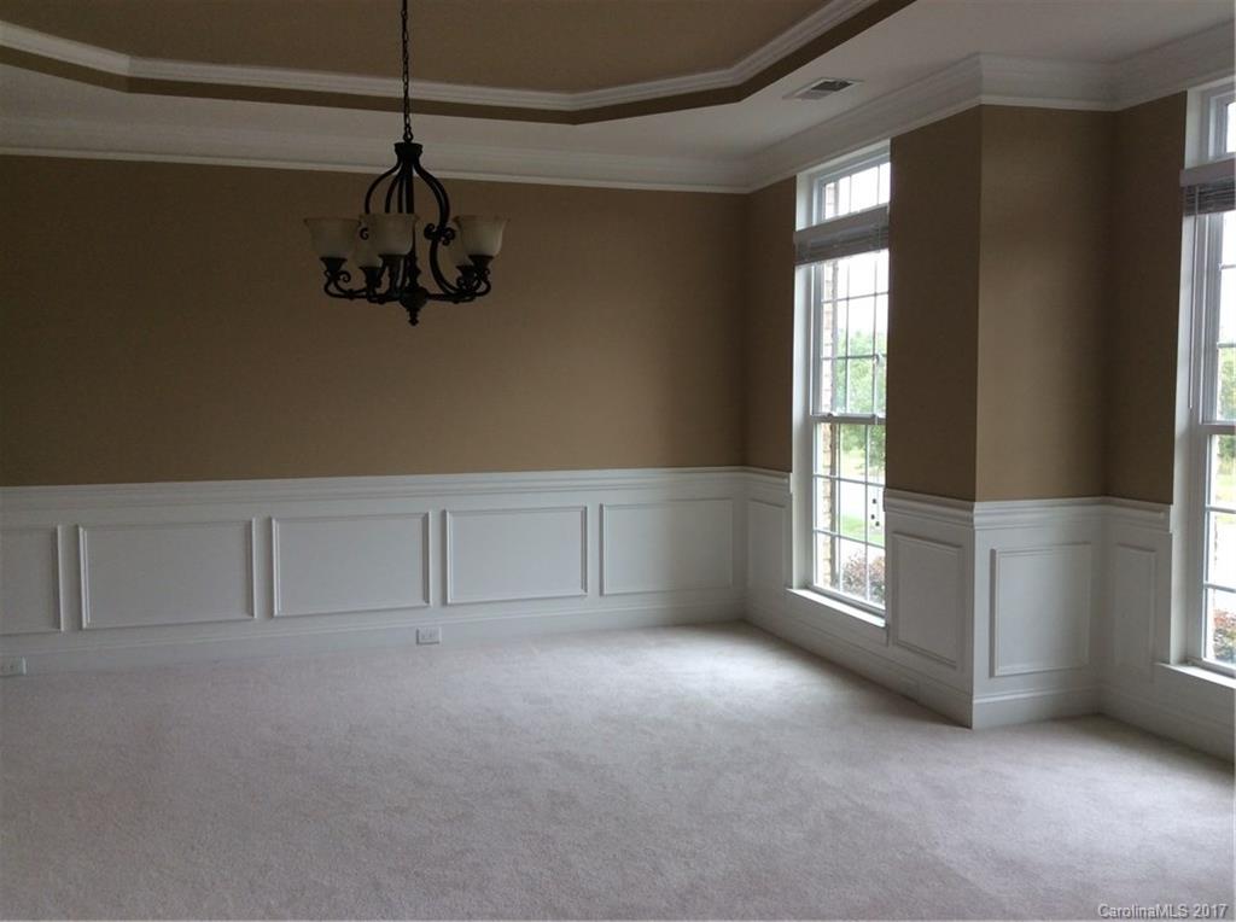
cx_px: 618
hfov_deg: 56.9
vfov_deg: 44.0
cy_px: 461
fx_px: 1140
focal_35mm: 32
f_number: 2.4
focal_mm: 3.3
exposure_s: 1/120
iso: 32
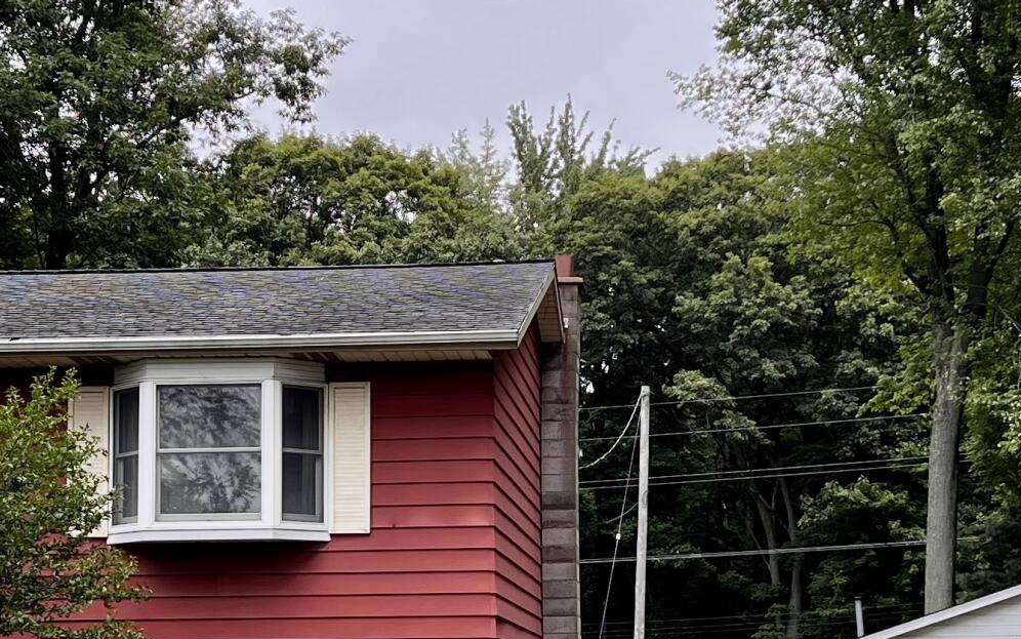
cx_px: 521
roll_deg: +0.3
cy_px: 474
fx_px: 2310
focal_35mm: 83
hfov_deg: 24.9
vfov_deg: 15.7
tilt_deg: +5.5
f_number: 1.5
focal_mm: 5.7
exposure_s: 1/427
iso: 50
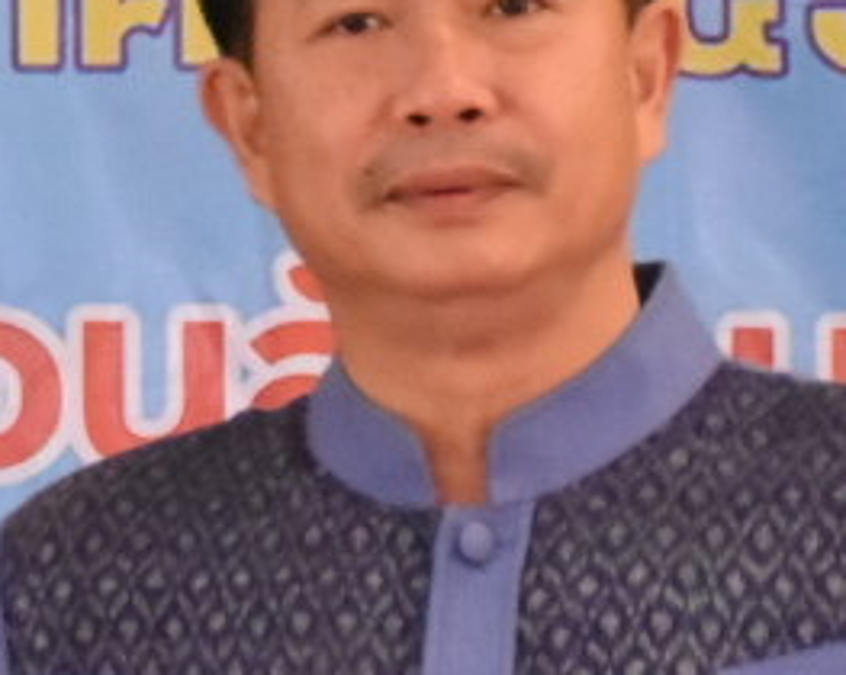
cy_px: 1080
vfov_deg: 2.2
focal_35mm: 694
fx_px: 17364
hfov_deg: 2.8
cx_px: 209
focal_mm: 80
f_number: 5.3
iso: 4000
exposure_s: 1/320
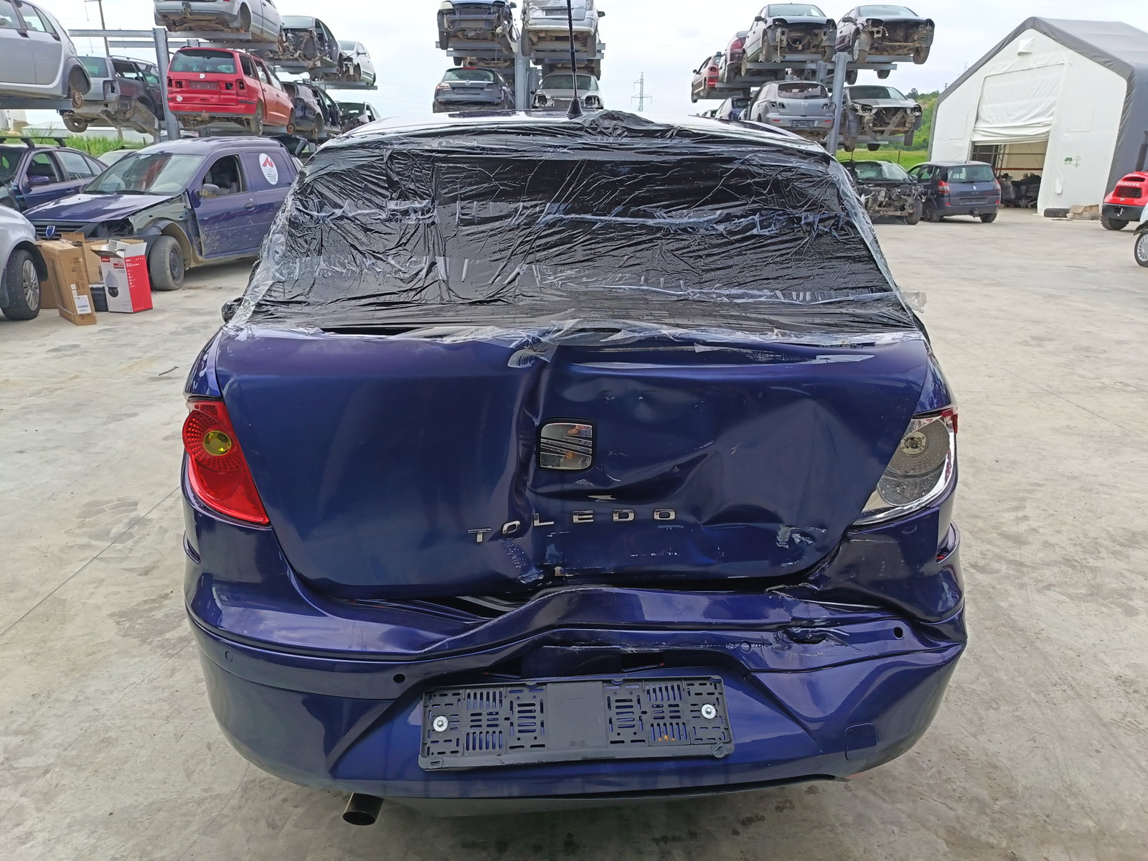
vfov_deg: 56.8
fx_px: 796
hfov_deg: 71.6
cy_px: 430
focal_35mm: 24
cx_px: 574
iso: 100
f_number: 1.75
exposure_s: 1/222
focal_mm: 5.25
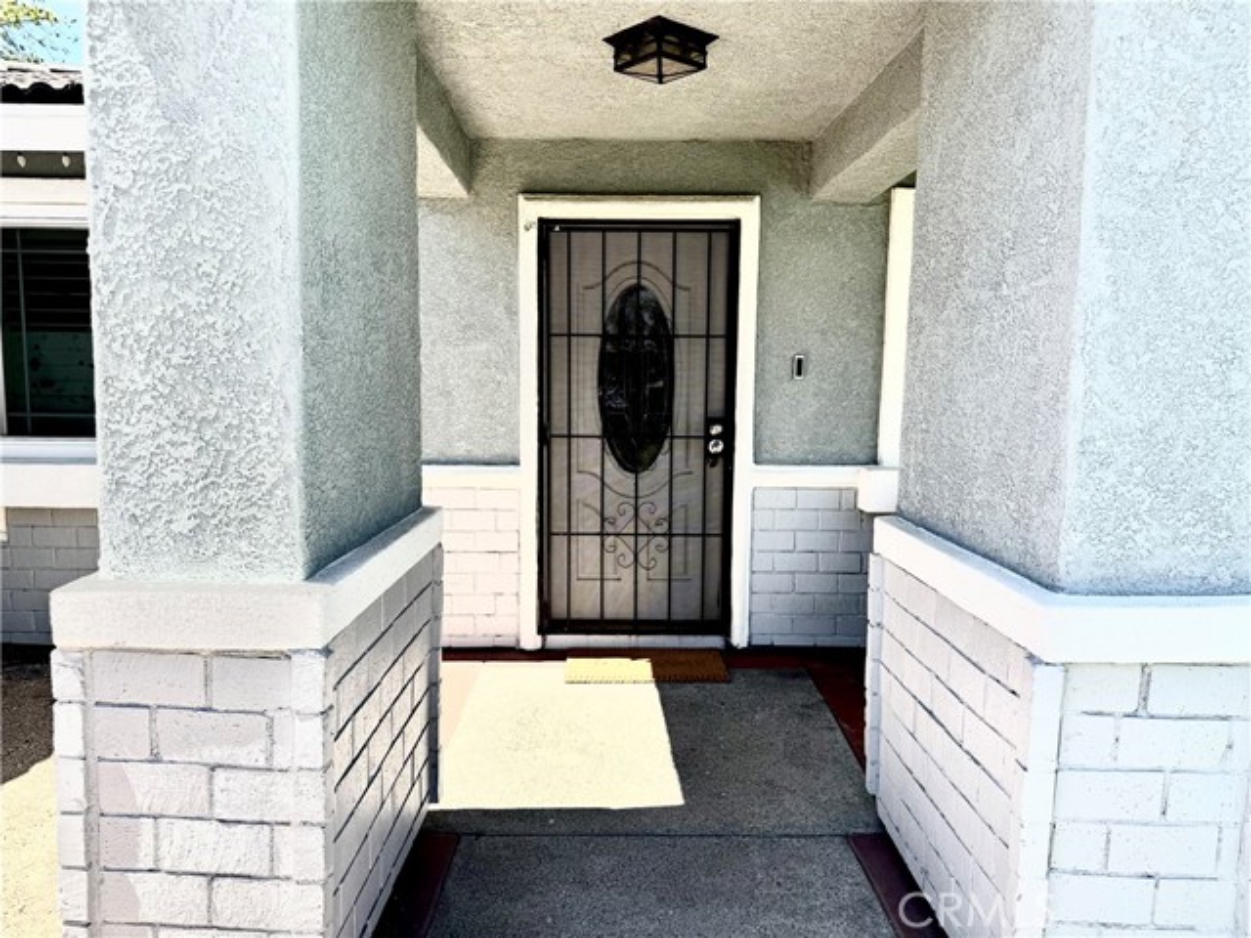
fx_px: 867
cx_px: 626
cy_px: 469
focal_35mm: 24
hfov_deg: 71.6
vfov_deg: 56.8
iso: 80
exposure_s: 1/1869
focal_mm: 6.76
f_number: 1.78
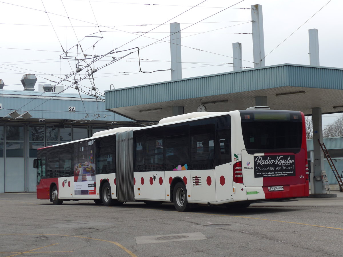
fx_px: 654
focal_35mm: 66
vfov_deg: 22.3
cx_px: 172
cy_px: 128
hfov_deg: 29.4
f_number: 3.9
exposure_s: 1/400
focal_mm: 13.4
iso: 80
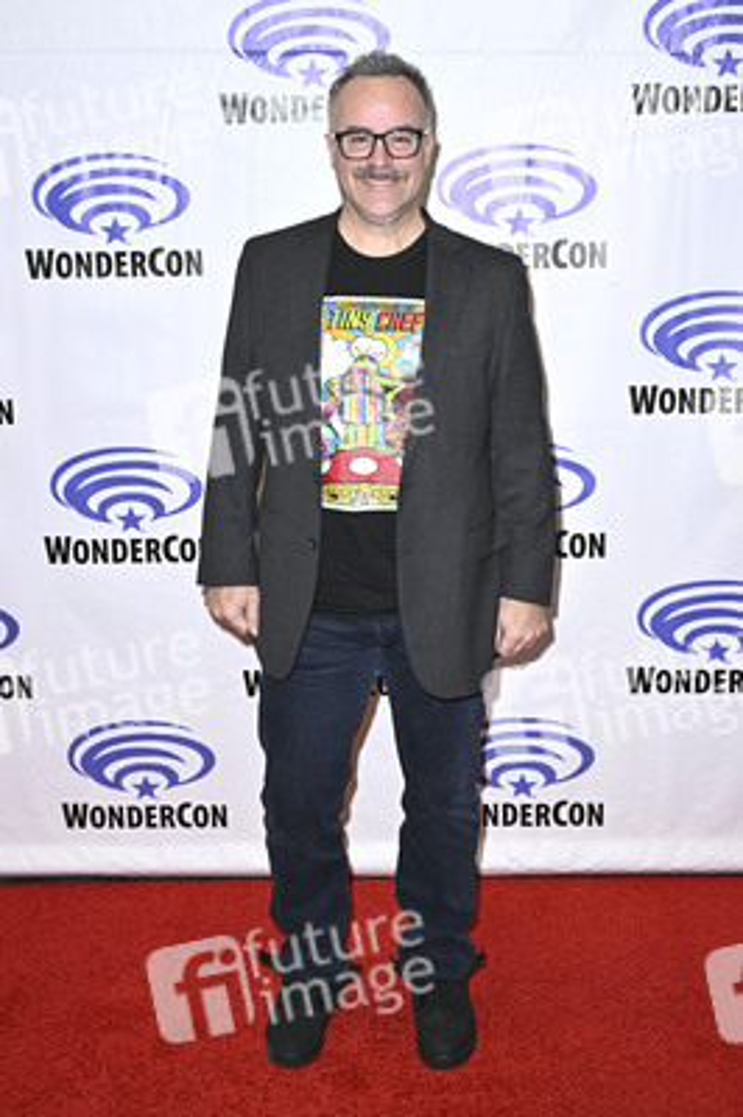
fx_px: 1209
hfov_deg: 34.2
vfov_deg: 49.6
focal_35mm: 39
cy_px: 558
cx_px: 372
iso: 1250
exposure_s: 1/200
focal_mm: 39
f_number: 5.6
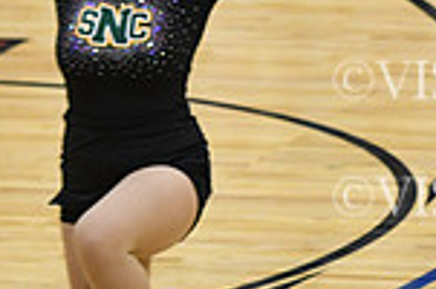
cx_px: 751
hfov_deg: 3.2
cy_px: 22
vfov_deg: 2.1
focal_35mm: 647
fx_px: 7819
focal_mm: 112
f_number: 2.8
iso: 3200
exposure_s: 1/400
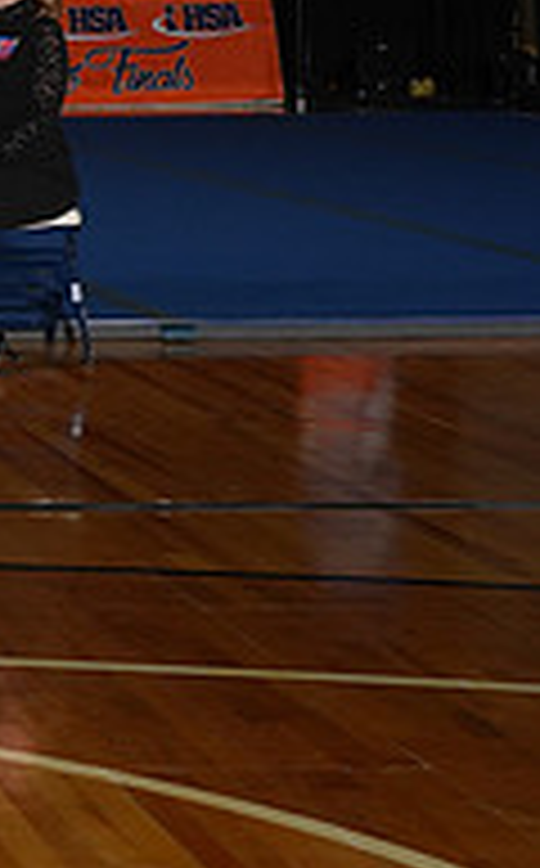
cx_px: -756
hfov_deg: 8.8
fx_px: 3191
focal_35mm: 135
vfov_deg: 15.3
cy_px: 25
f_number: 8
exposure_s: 1/80
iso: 1000
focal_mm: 44
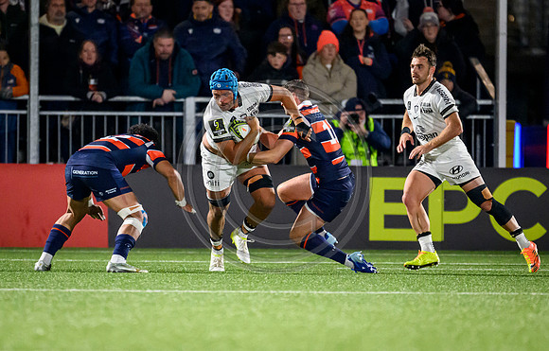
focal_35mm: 949
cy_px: 195
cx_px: 261
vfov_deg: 1.4
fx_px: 14299
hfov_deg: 2.2
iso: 10000
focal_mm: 560
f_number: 4
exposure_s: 1/1000
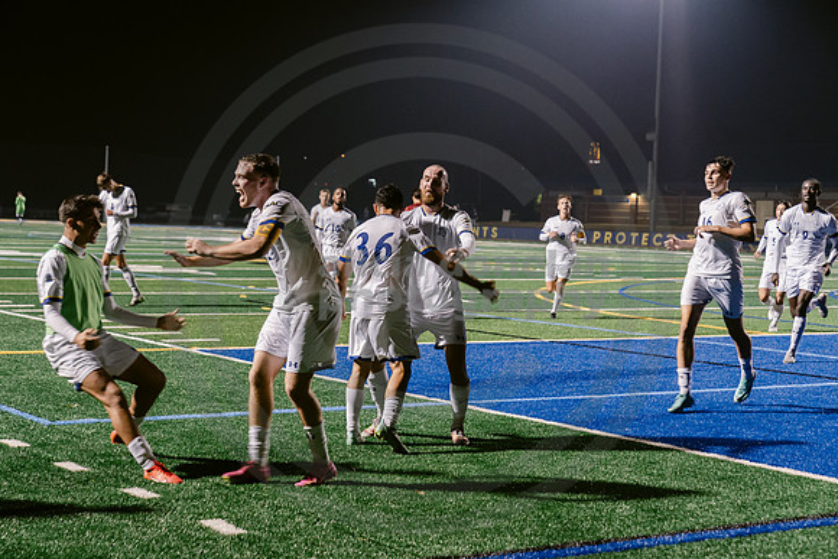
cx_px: 419
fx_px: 1630
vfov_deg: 19.5
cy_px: 280
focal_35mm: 70
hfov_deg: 28.8
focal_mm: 70
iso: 2500
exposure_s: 1/160
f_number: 4
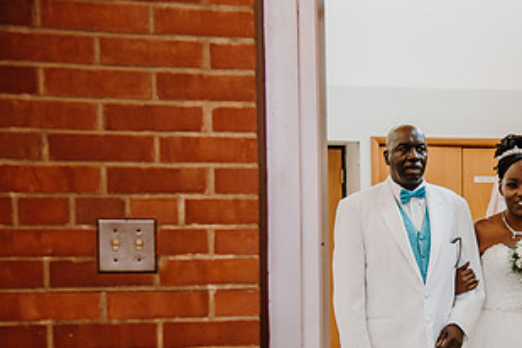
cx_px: 480
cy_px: 295
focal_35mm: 94
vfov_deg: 14.4
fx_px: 1363
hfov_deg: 21.2
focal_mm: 50
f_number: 4
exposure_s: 1/60
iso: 900
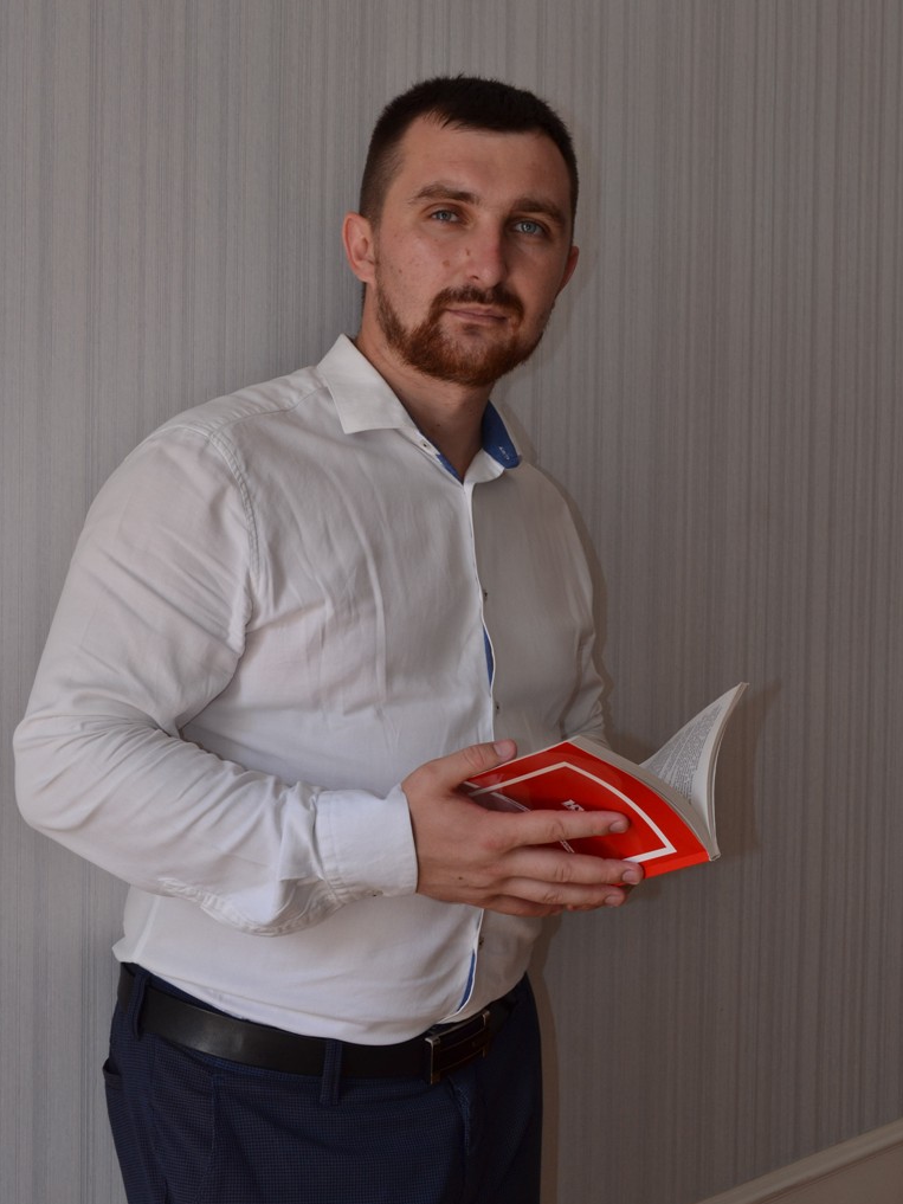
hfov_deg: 29.7
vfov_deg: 38.9
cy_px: 540
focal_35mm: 49
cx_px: 450
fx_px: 1704
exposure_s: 1/40
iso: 200
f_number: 6.3
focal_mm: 30
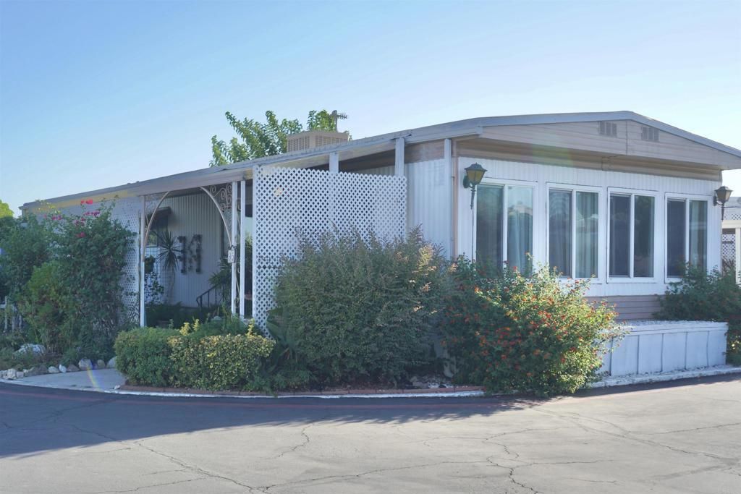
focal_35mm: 33
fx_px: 679
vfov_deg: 40.0
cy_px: 247
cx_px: 370
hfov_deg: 57.2
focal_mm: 33
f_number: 4.5
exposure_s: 1/320
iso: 100
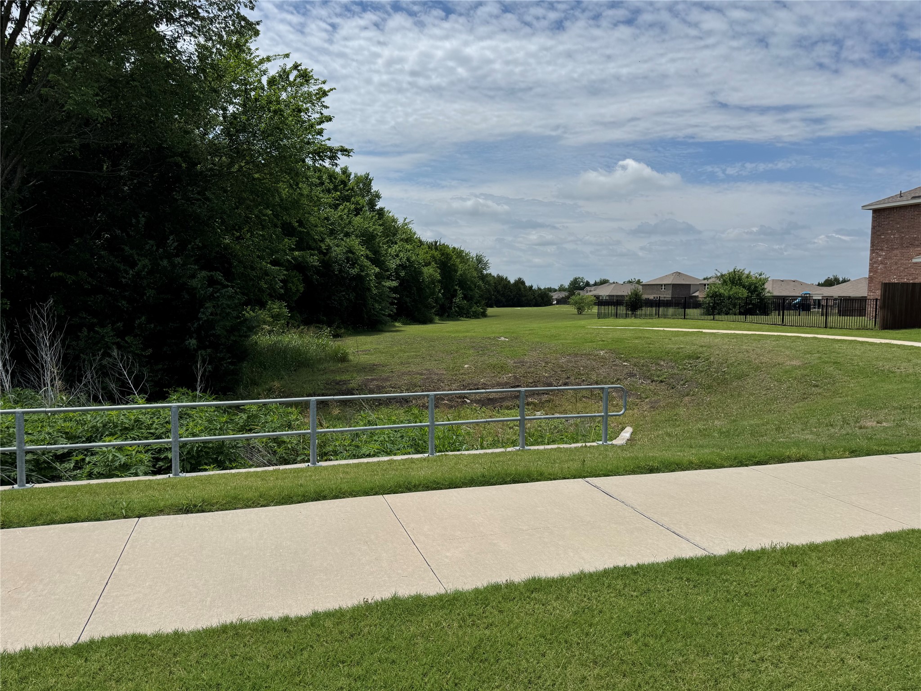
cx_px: 460
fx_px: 639
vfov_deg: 56.8
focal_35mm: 24
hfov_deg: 71.6
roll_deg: -0.8
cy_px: 346
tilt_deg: -5.4
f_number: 1.78
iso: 80
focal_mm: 6.76
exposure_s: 1/9009
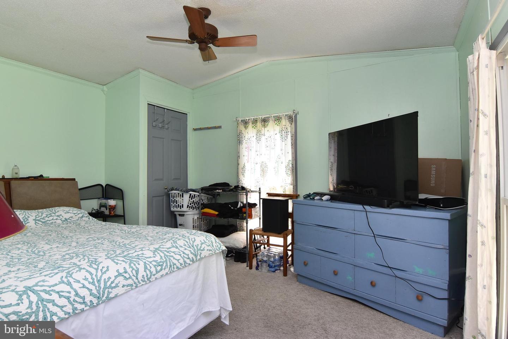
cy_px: 170
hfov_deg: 90.0
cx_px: 254
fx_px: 254
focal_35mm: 18
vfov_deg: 67.5
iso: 800
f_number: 7.1
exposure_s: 1/60
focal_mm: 12
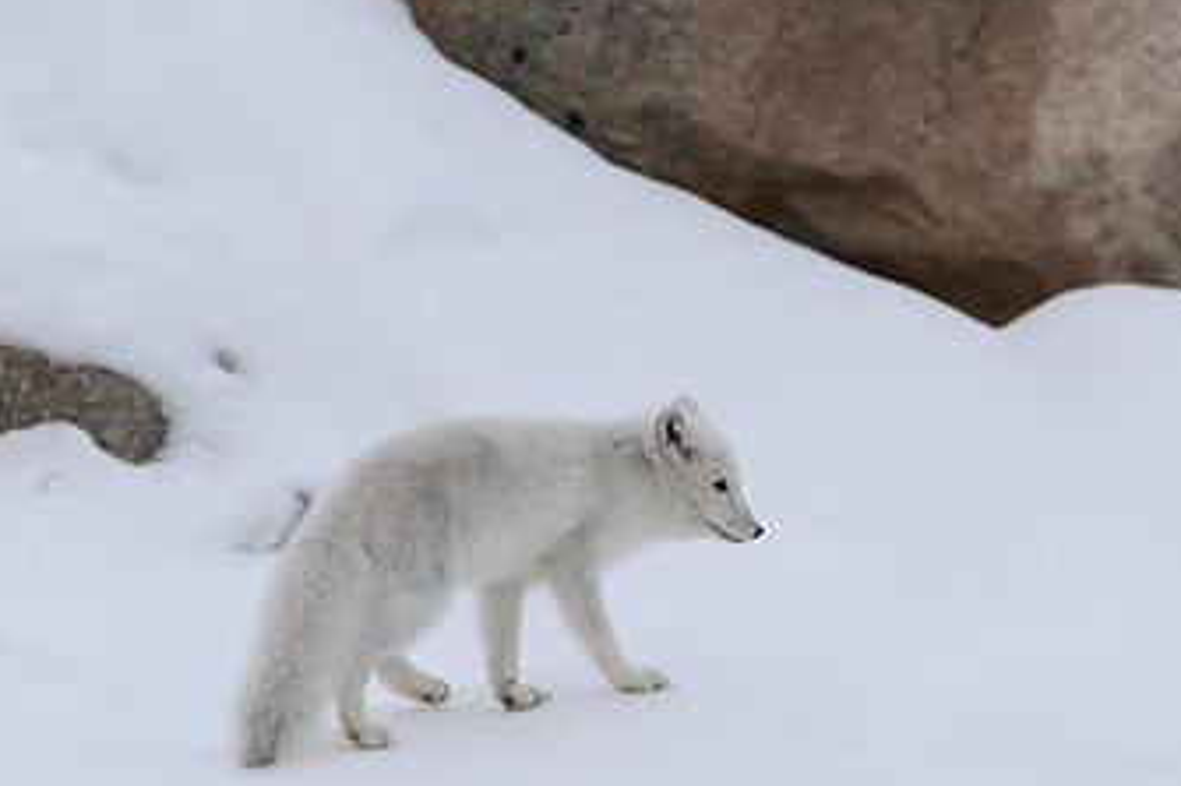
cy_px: 506
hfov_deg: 2.5
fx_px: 27050
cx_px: 705
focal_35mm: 825
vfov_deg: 1.7
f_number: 4
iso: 2500
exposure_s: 1/1250
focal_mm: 400
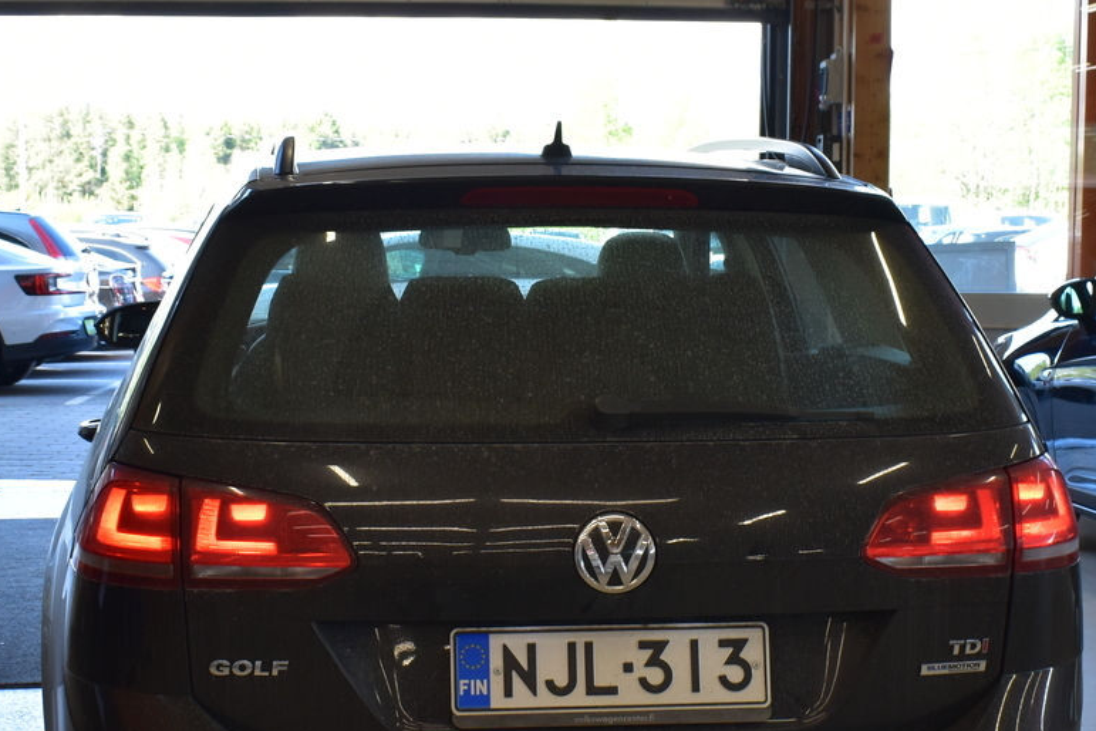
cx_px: 553
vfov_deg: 21.5
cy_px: 471
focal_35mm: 63
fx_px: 1918
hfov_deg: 31.9
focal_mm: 20
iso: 400
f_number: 8
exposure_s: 1/60
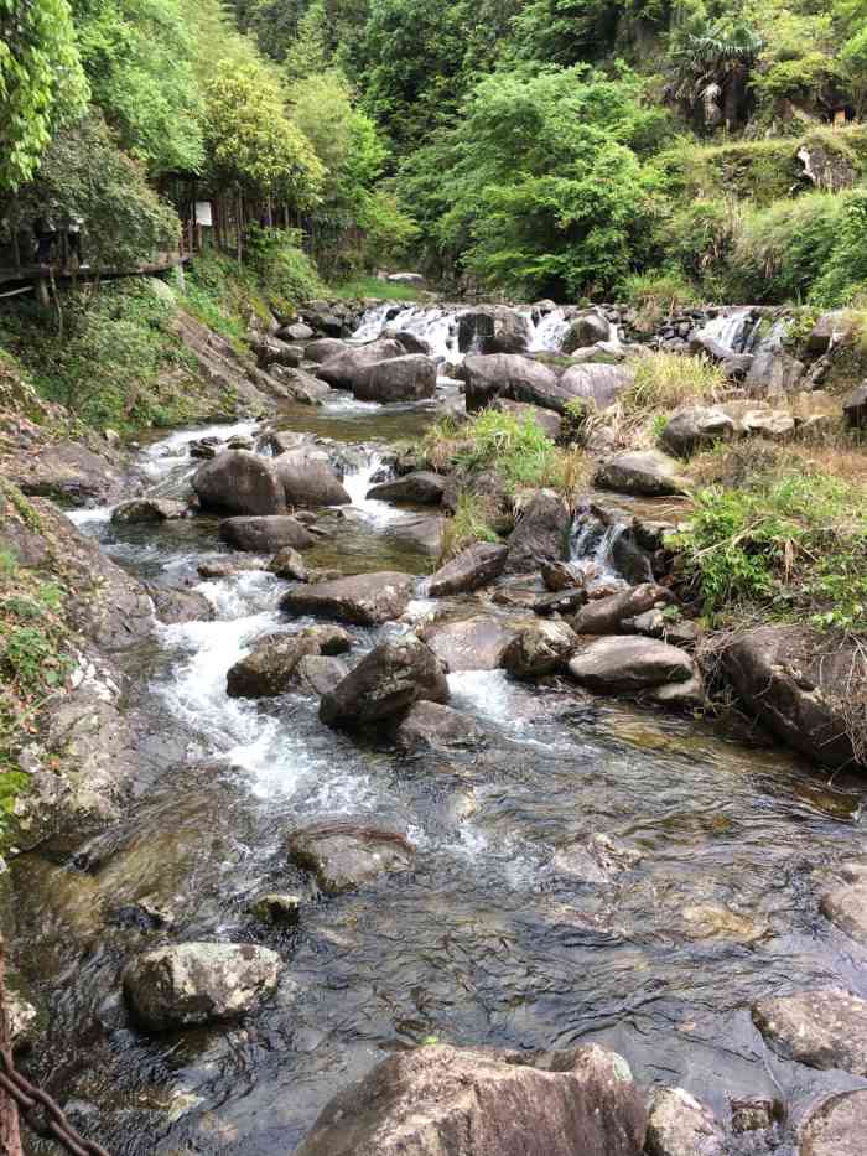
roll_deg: +1.3
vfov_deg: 61.7
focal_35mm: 29
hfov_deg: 48.2
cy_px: 578
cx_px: 434
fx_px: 968
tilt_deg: -16.5
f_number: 2.2
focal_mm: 4.15
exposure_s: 1/100
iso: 25
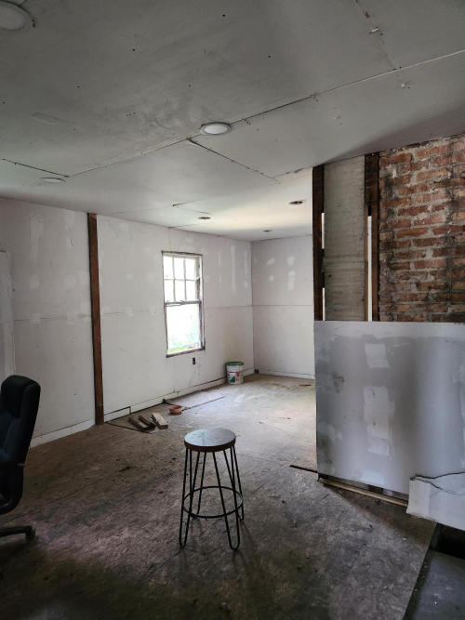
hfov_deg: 58.9
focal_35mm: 23
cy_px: 310
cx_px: 232
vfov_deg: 73.9
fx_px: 412
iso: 500
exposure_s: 1/60
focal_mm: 5.4
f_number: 1.8
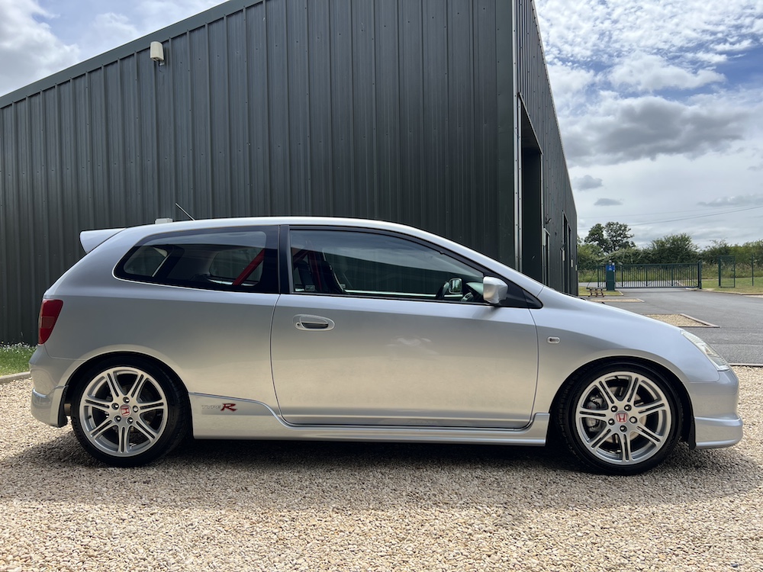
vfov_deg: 53.1
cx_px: 382
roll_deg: +1.1
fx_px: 573
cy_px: 286
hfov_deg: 67.3
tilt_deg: -1.3
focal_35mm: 26
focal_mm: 5.7
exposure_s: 1/2513
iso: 50
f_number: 1.5
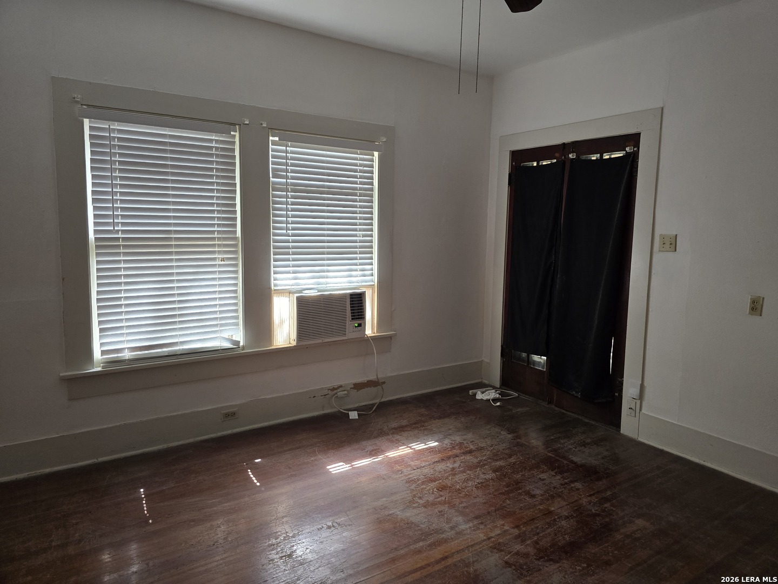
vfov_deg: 58.9
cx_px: 389
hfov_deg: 73.9
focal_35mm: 23
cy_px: 292
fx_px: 517
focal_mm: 6.3
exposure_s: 1/120
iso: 400
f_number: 1.7
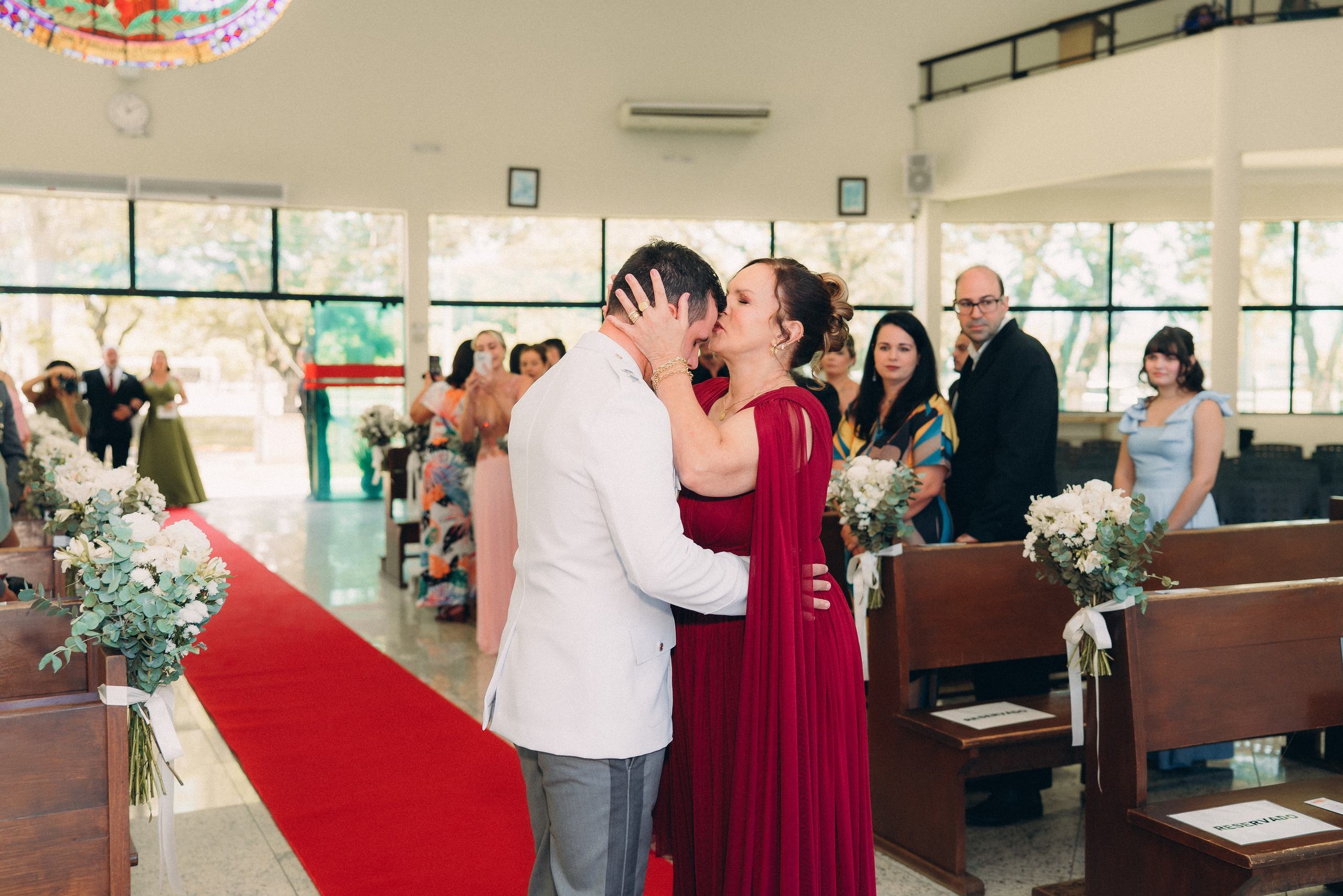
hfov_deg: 52.6
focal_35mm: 36
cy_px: 448
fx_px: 1360
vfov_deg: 36.5
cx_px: 672
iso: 160
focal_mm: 35
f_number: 2.8
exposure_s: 1/200
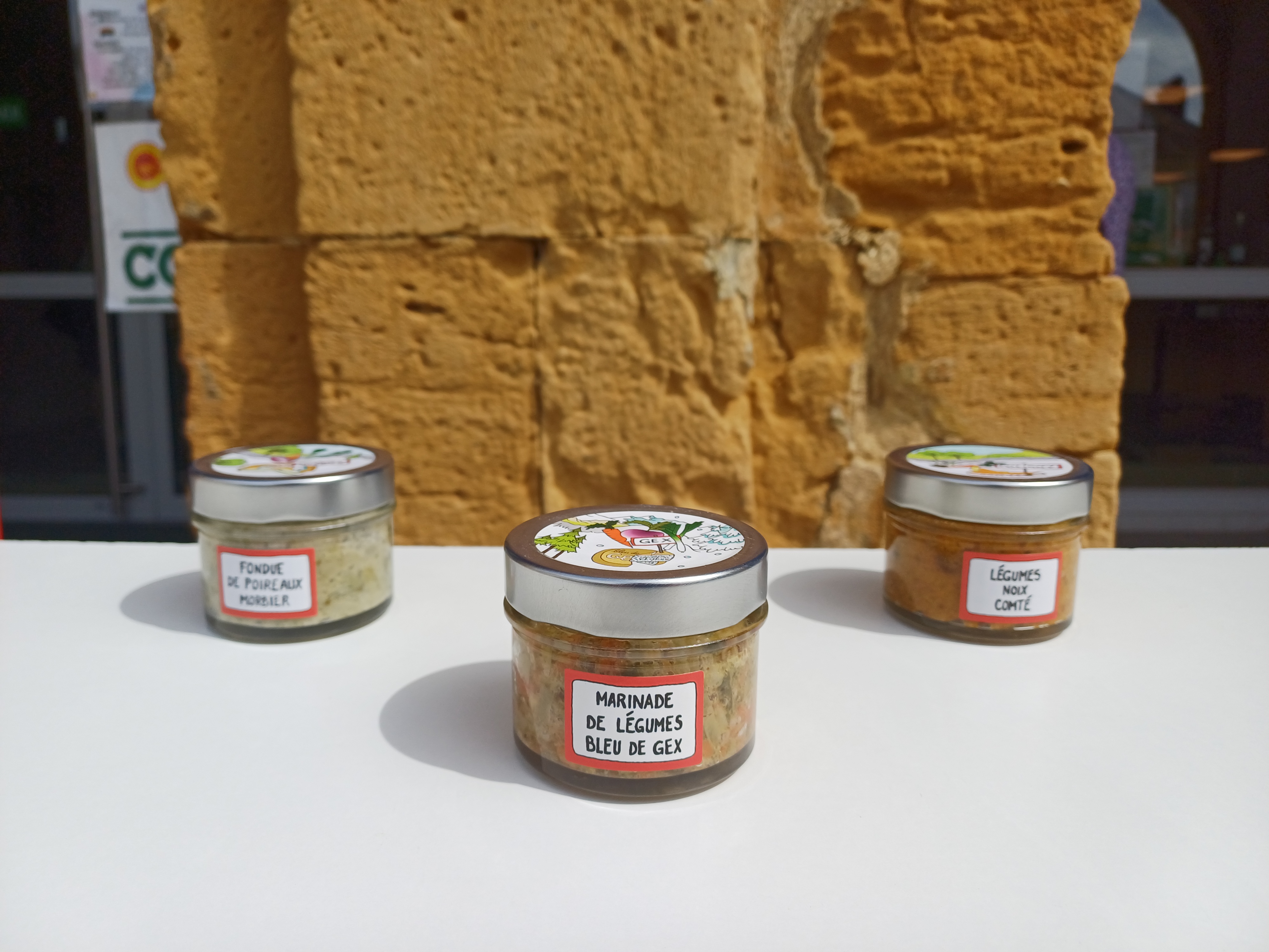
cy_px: 476
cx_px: 634
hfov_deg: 69.4
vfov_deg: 54.9
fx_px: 916
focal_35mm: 25
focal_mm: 4.65
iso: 50
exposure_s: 1/1460
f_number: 1.8
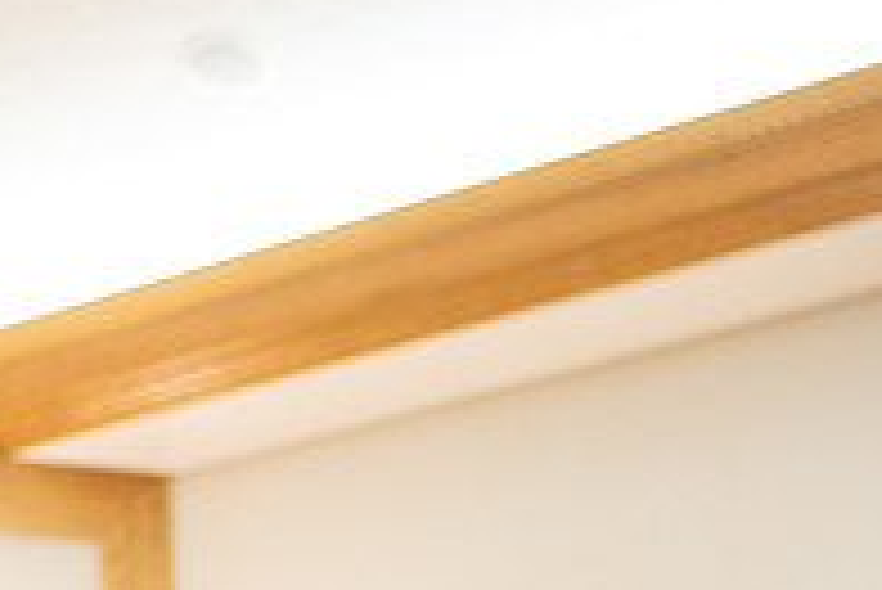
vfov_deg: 9.2
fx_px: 3629
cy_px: 696
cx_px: 292
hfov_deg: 13.8
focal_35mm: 148
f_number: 1.8
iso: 1600
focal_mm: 50
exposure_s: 1/400
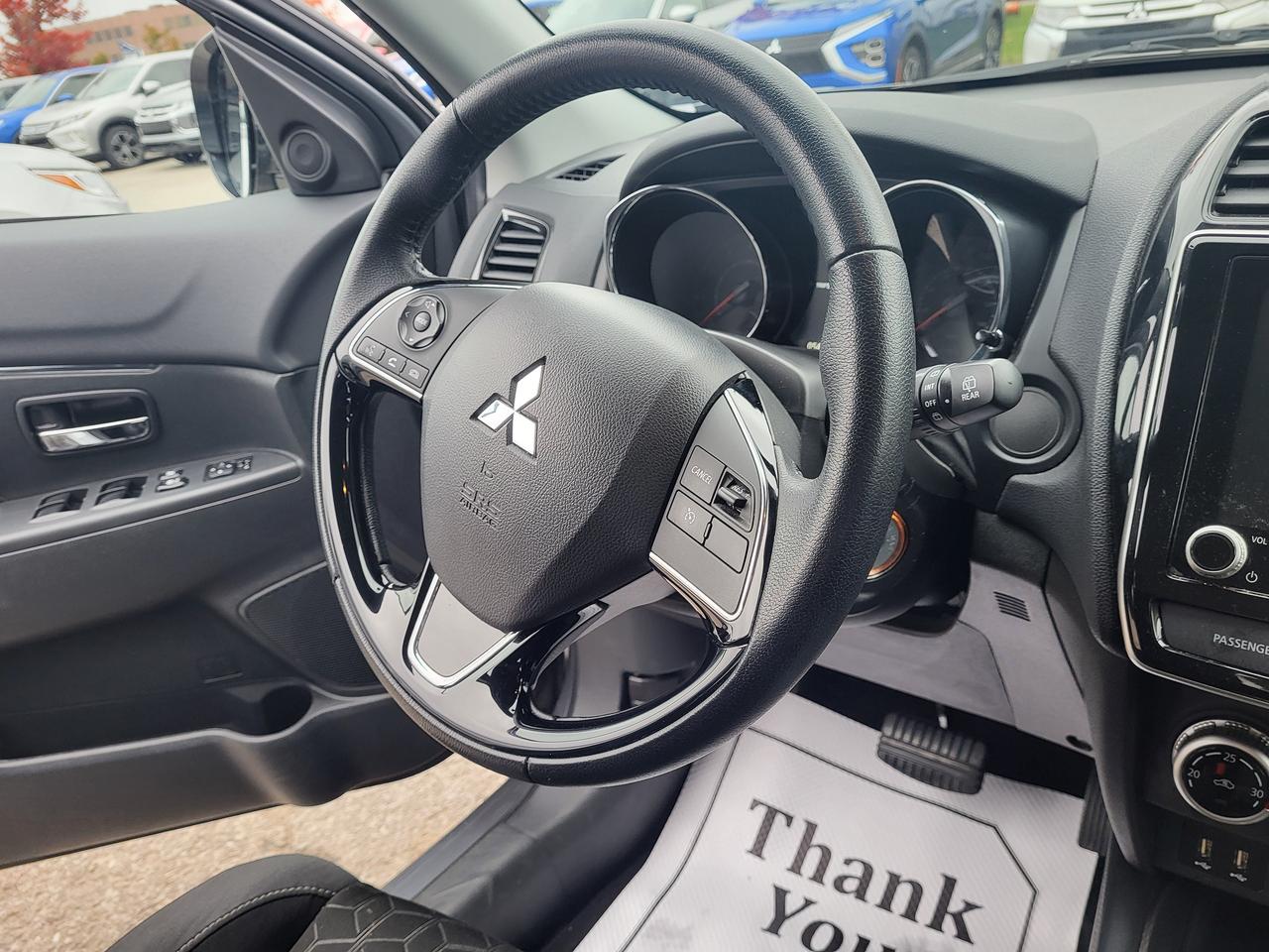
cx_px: 634
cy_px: 476
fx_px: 953
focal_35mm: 26
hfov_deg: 67.3
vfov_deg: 53.1
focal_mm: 5.4
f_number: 1.8
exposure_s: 1/120
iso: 64
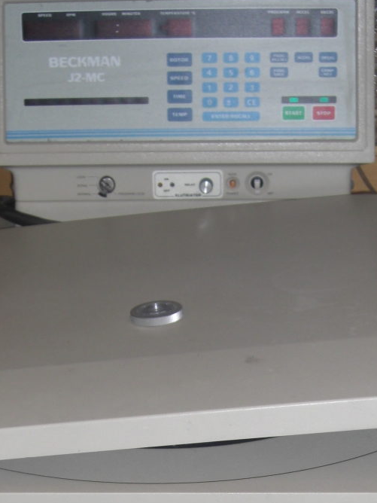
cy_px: 556
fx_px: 1321
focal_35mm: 91
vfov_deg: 20.5
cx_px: 197
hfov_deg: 16.2
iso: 100
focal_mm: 7.9
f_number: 2.8
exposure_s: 1/60
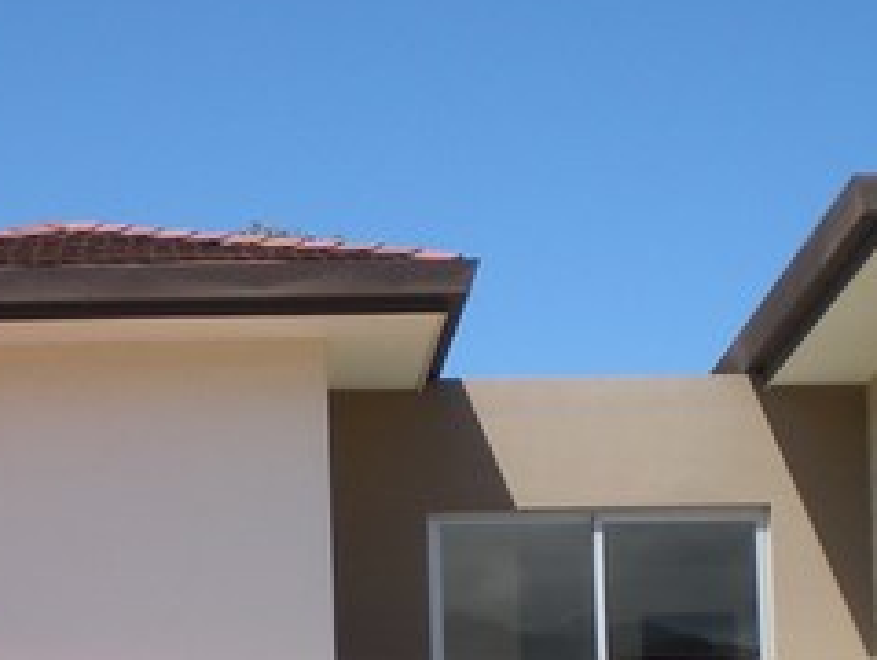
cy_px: 825
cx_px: 415
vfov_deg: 11.4
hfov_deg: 15.5
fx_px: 3222
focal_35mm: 127
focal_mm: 6.3
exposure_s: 1/443
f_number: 4.6
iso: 64
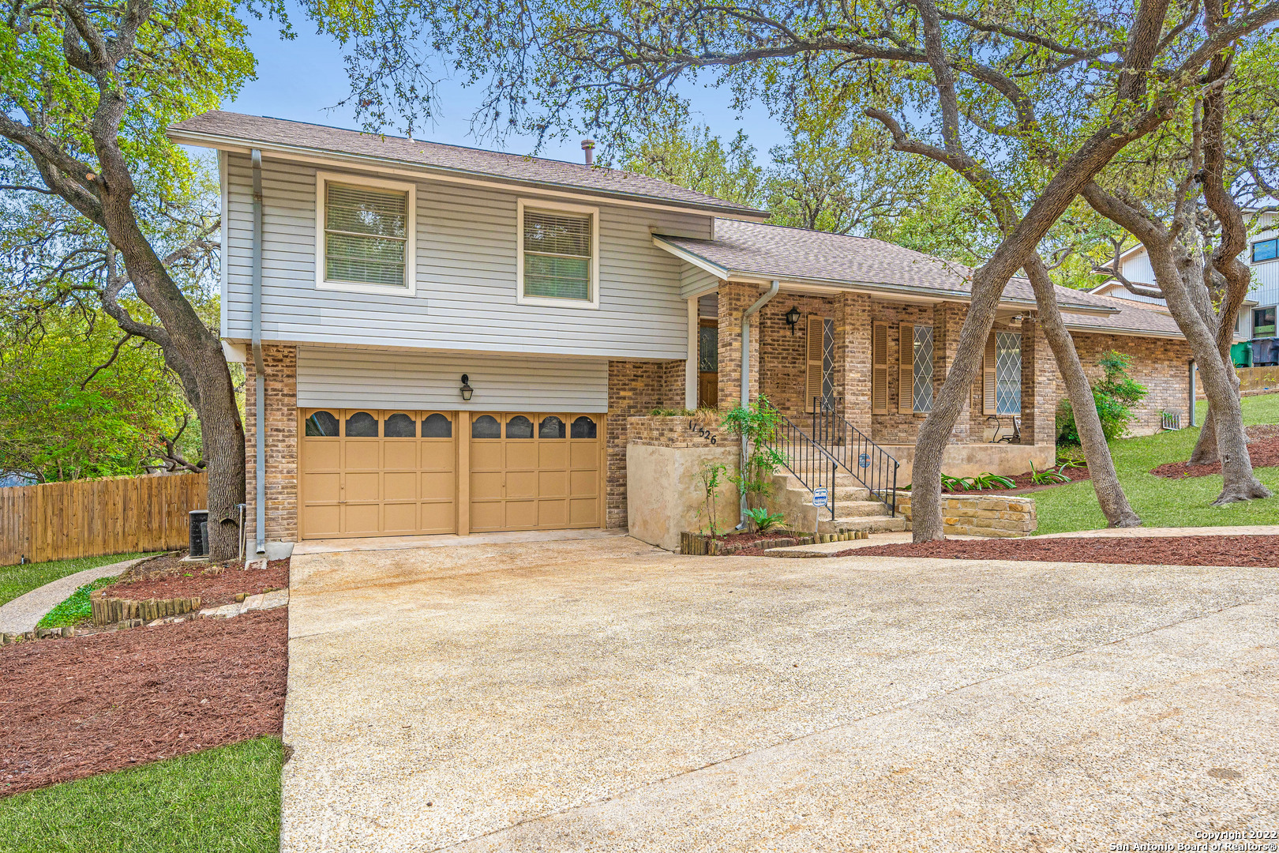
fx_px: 710
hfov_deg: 84.0
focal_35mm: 20
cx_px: 640
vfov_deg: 61.9
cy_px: 426
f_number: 8
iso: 400
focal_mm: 20
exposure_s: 1/160
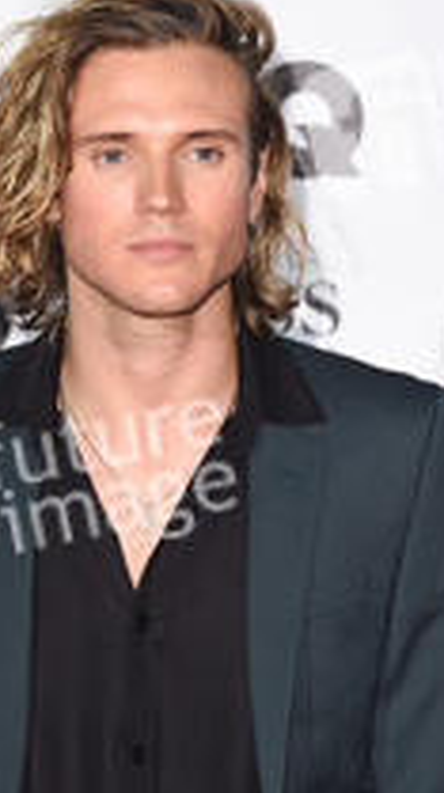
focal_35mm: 241
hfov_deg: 5.0
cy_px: 679
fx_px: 5063
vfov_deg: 8.9
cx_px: 154
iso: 800
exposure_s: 1/250
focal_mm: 120
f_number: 5.6
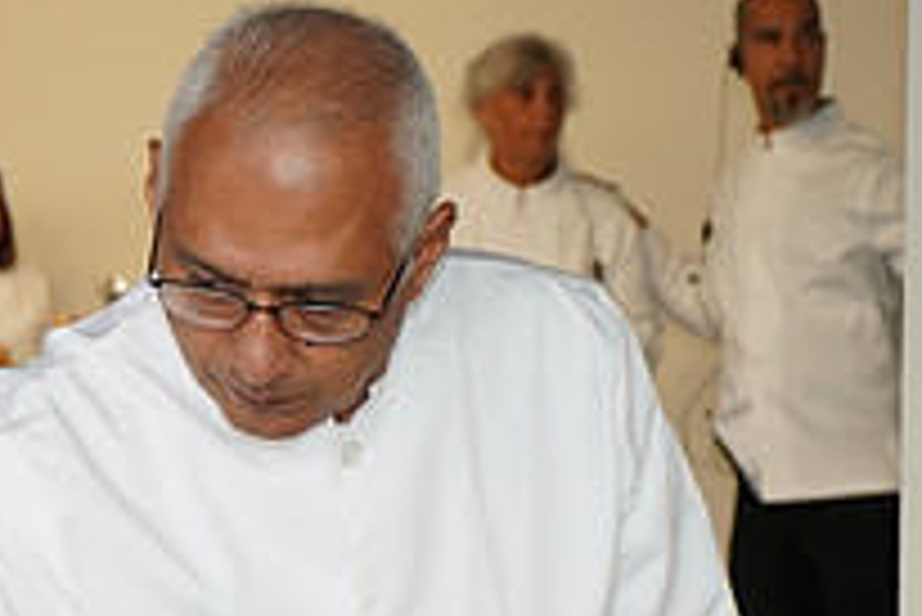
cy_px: 776
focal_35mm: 167
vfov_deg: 8.1
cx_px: -225
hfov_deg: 12.0
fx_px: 4280
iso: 500
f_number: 5.6
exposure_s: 1/80
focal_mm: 59
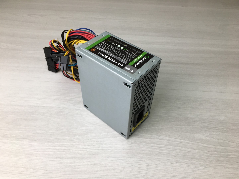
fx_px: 200
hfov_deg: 61.7
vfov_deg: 48.2
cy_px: 90
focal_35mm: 29
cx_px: 120
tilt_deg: -45.1
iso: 32
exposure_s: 1/100
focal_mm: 4.15
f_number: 2.2
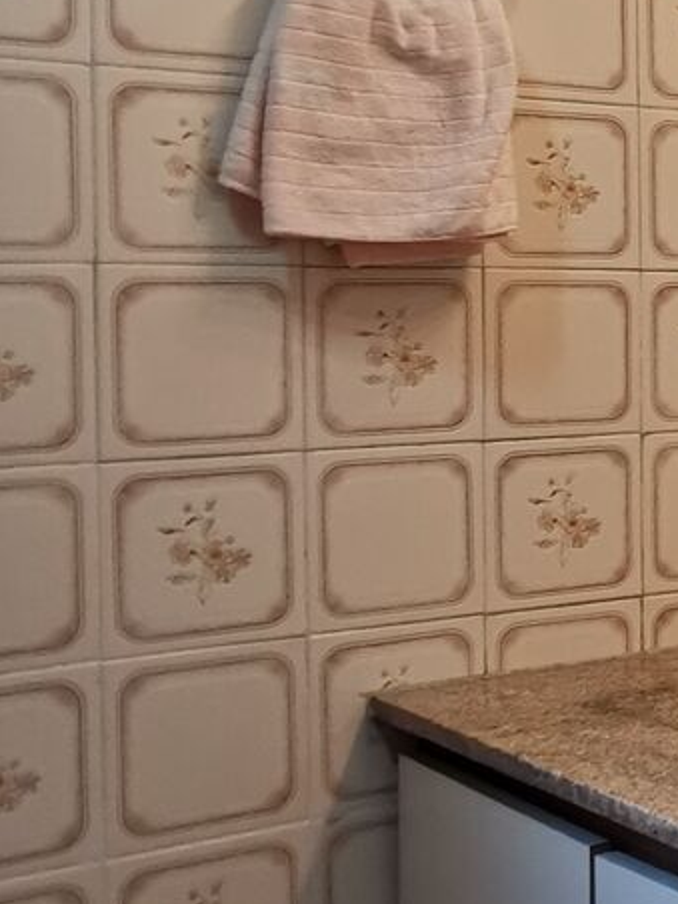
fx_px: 1776
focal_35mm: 68
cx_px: 1086
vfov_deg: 28.4
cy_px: 324
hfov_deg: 18.5
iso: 250
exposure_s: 1/60
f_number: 2.2
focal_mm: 2.35
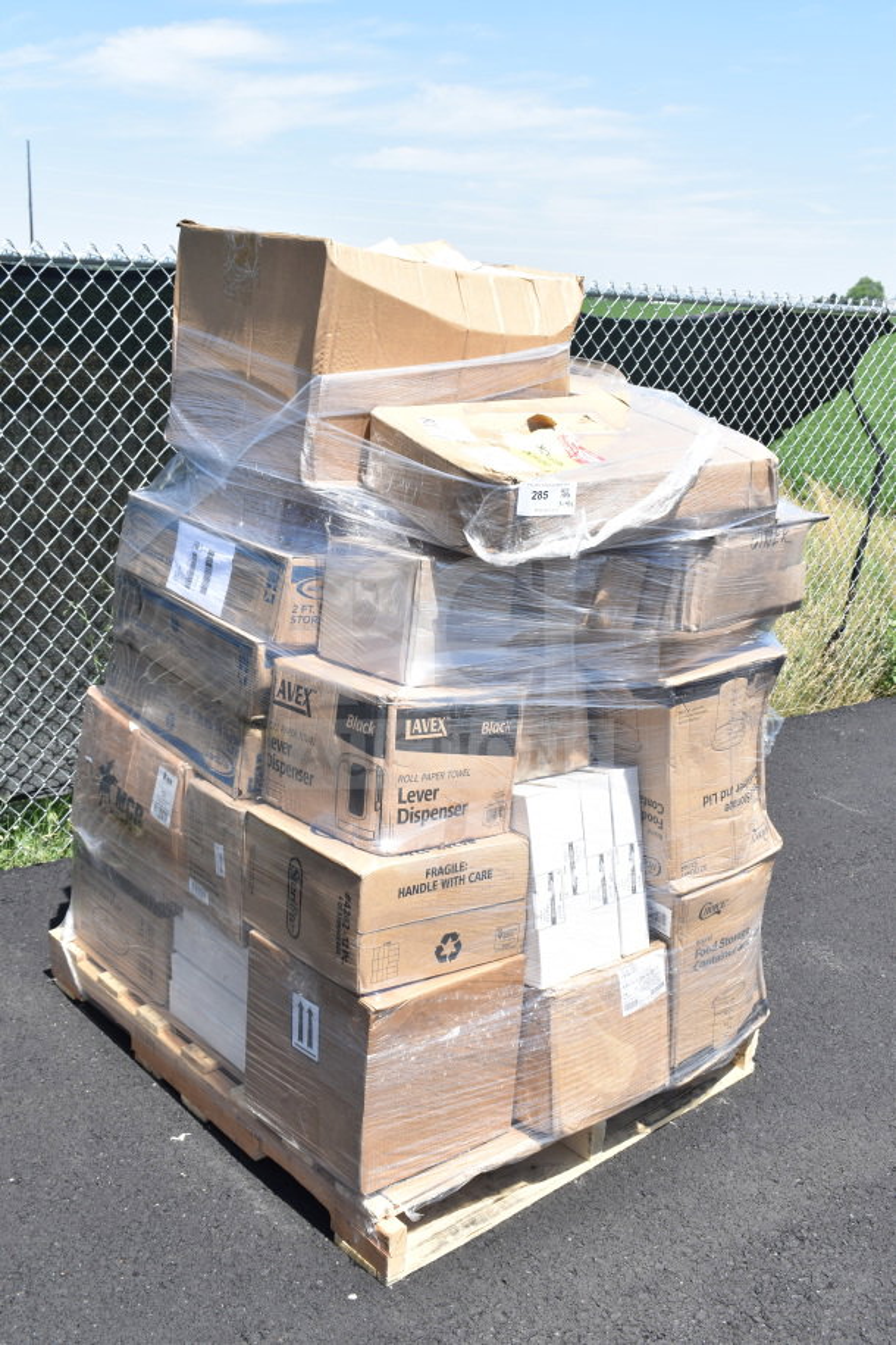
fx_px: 1288
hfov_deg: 38.4
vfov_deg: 55.1
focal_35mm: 34
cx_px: 448
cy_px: 672
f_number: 8
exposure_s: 1/250
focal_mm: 23
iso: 200
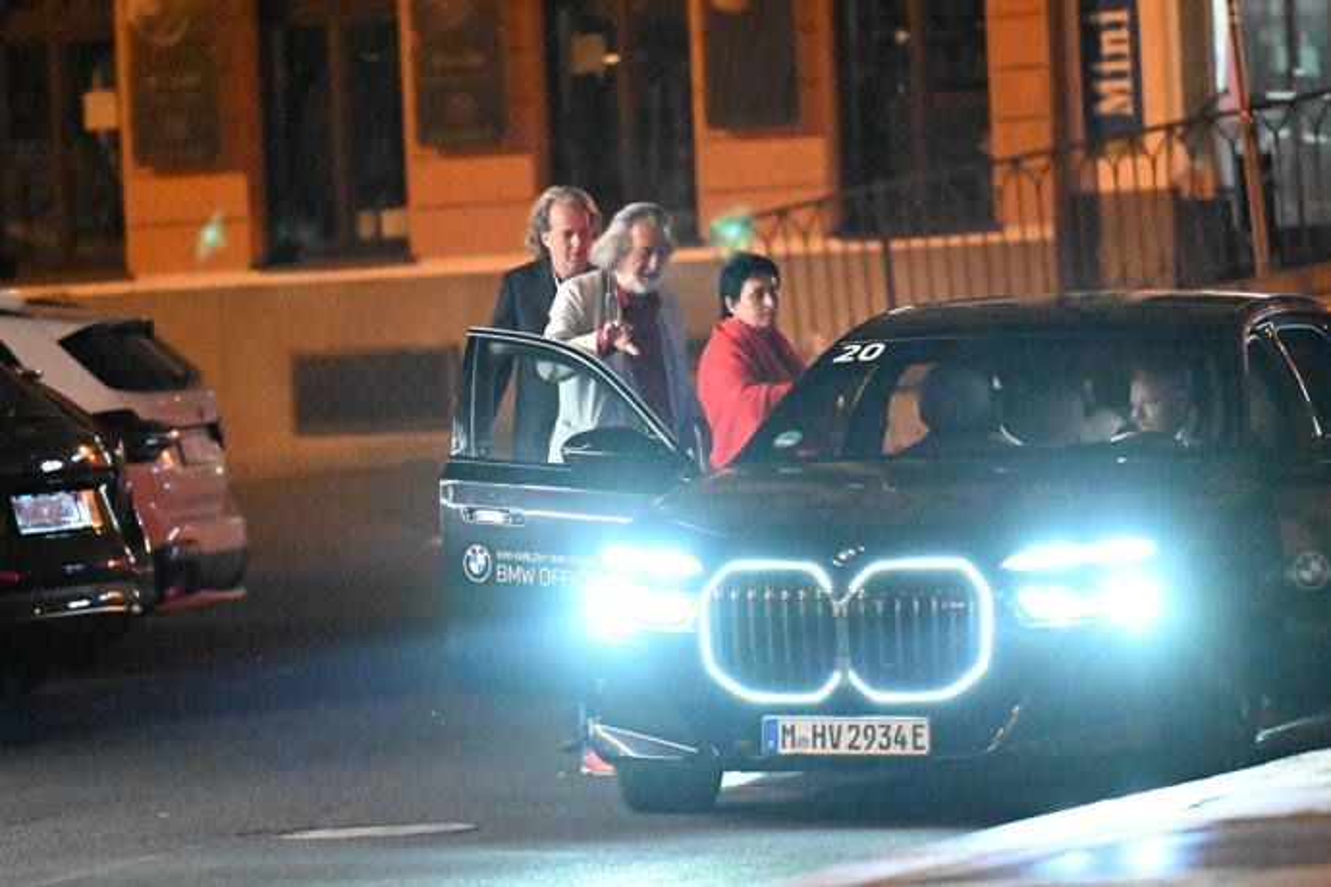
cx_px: 666
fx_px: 11091
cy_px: 444
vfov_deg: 4.6
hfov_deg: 6.9
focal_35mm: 300
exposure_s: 1/125
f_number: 2.8
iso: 32000
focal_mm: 200
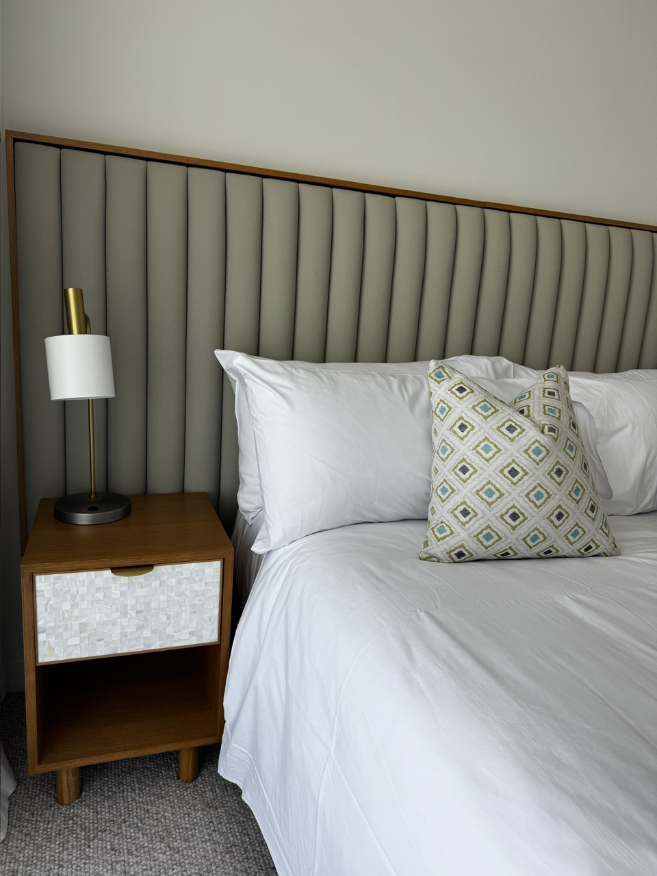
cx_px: 328
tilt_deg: -11.1
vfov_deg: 71.6
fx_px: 607
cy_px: 438
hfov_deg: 56.8
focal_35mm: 24
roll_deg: -2.7
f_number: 1.78
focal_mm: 6.76
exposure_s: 1/121
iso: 50
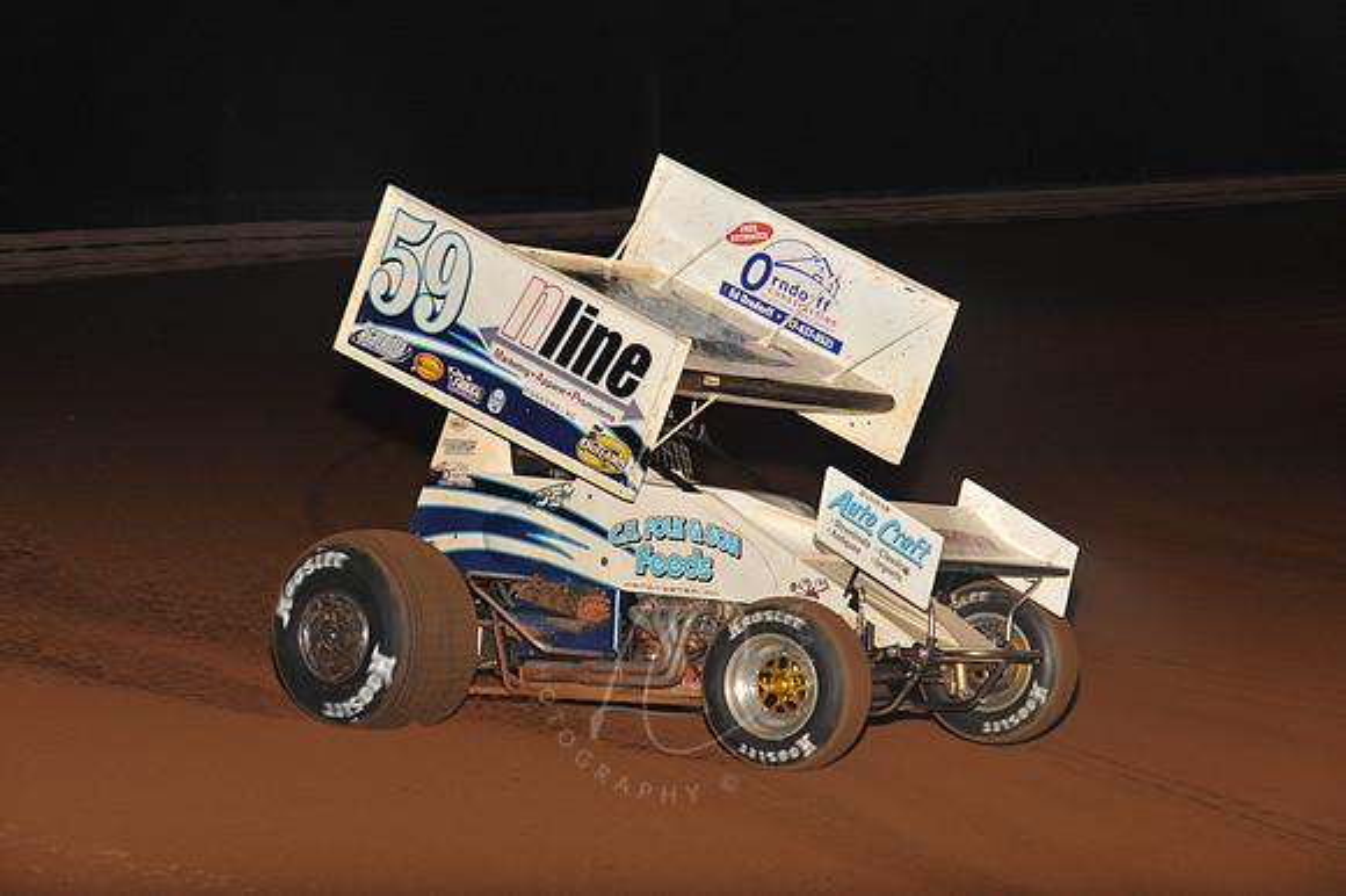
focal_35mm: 105
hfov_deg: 19.5
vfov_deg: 13.0
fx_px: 3923
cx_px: 673
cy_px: 448
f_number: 7.1
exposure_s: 1/320
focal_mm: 105
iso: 1000
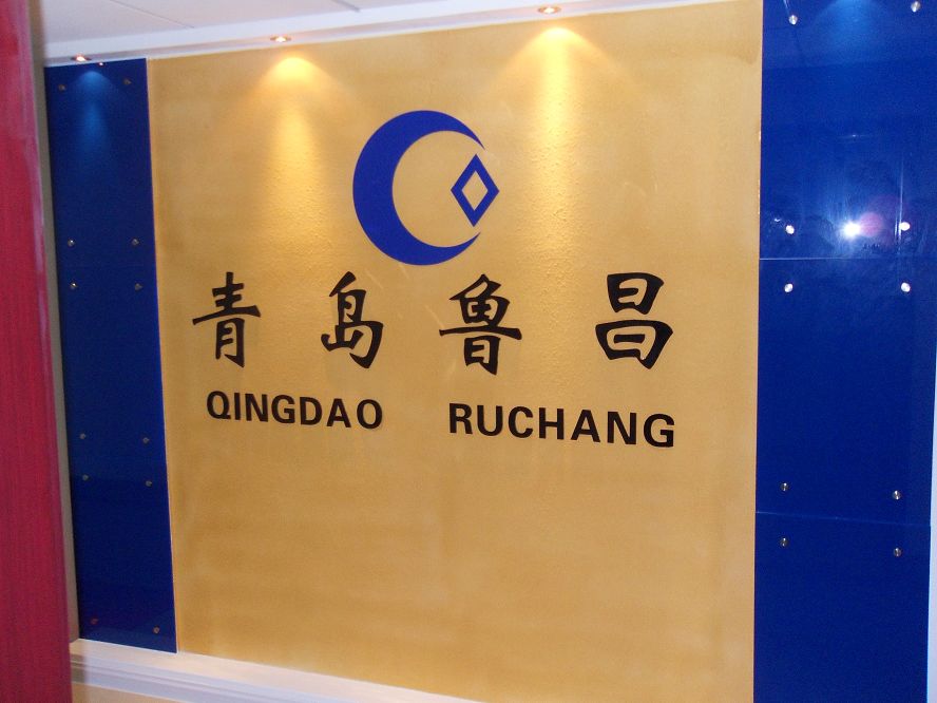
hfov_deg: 52.6
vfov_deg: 40.7
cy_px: 352
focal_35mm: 35
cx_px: 468
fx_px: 947
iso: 240
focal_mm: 6.3
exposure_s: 1/45
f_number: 3.5
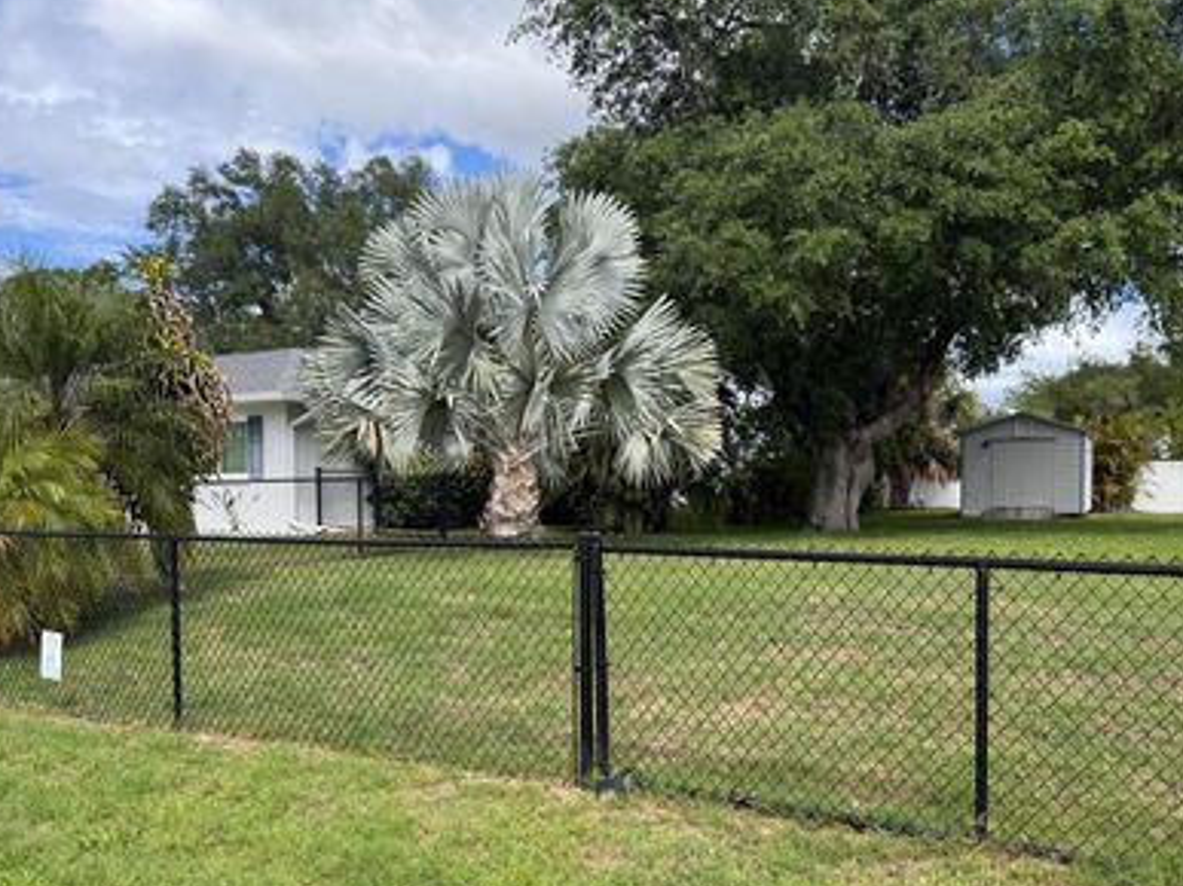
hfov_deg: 58.4
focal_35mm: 31
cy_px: 524
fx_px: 1059
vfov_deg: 45.2
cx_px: 596
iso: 80
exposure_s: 1/2833
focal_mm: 6.76
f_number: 1.78
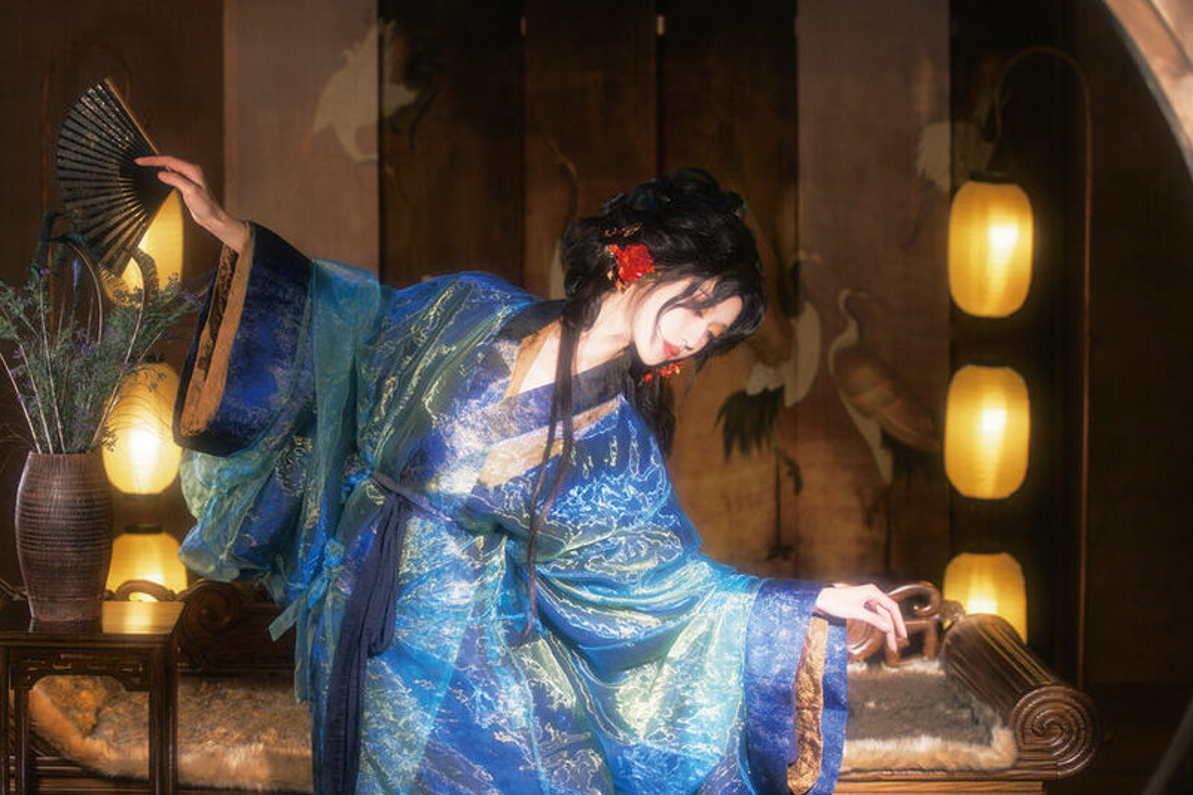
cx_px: 521
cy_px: 457
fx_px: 3080
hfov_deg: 21.9
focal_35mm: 93
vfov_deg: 14.7
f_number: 3.2
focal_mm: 70
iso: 320
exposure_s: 1/100
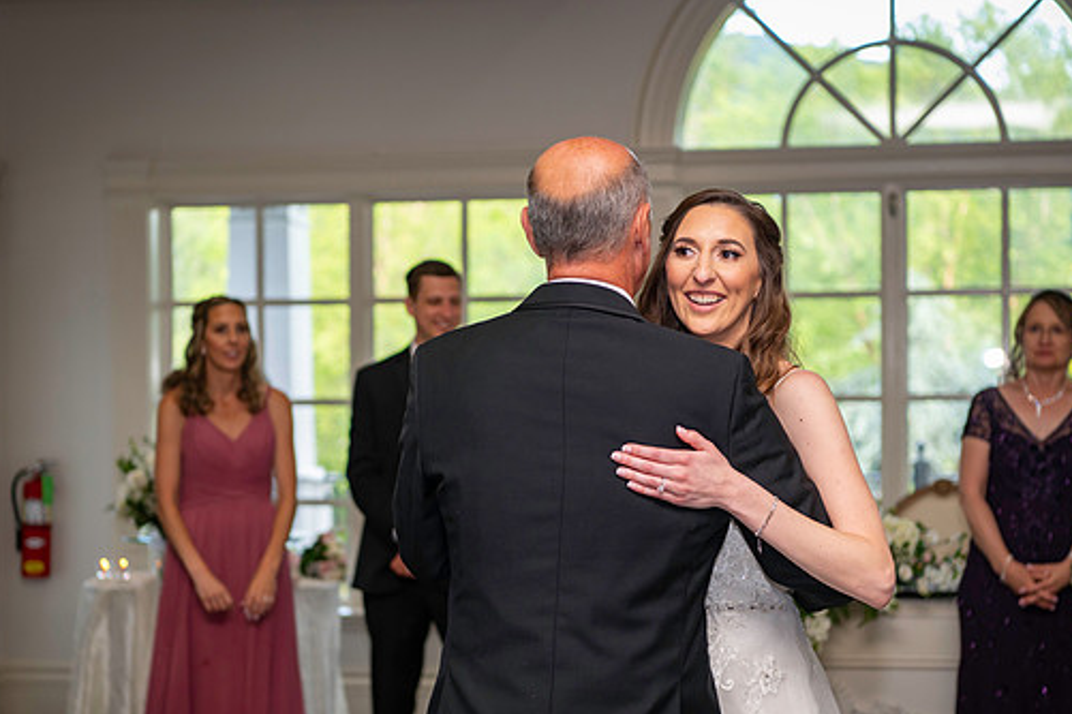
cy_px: 410
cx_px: 543
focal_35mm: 81
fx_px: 2412
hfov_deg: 25.1
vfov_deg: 16.8
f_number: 3.5
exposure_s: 1/125
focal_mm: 70
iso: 800
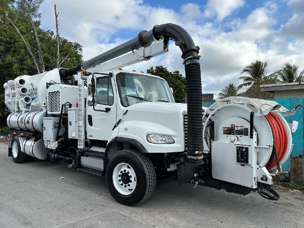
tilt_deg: +1.1
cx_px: 150
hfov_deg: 67.3
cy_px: 115
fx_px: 228
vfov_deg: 53.0
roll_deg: -1.2
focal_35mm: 26
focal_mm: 6.86
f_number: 1.78
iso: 80
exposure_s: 1/3597
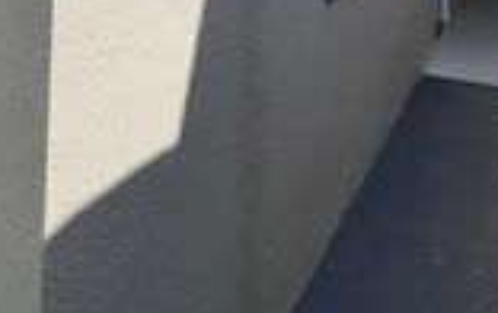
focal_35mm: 34
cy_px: -142
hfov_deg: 55.2
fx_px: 462
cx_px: 342
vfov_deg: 27.5
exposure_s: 1/1264
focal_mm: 1.74
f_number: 2.2
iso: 50
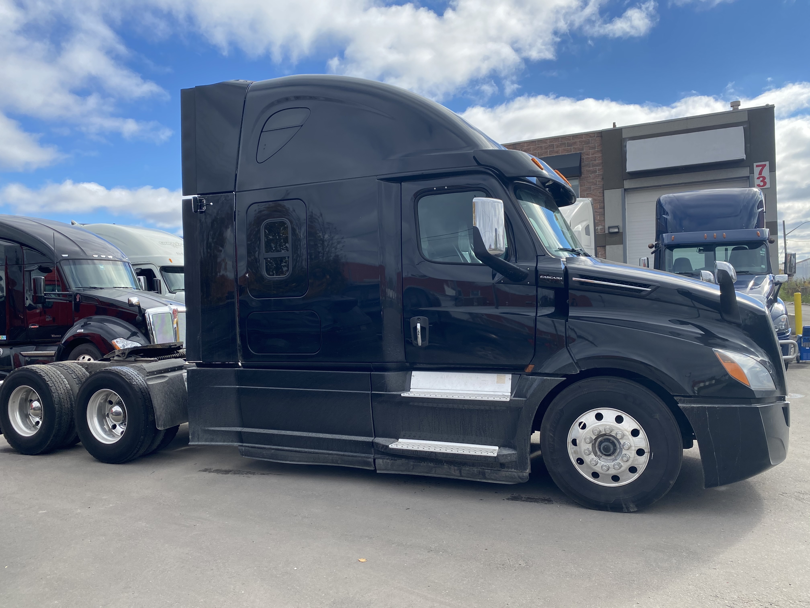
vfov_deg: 53.1
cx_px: 405
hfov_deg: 67.3
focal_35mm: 26
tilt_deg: -1.9
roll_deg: +1.2
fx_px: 608
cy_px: 304
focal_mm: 4.25
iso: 32
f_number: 1.8
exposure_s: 1/1838
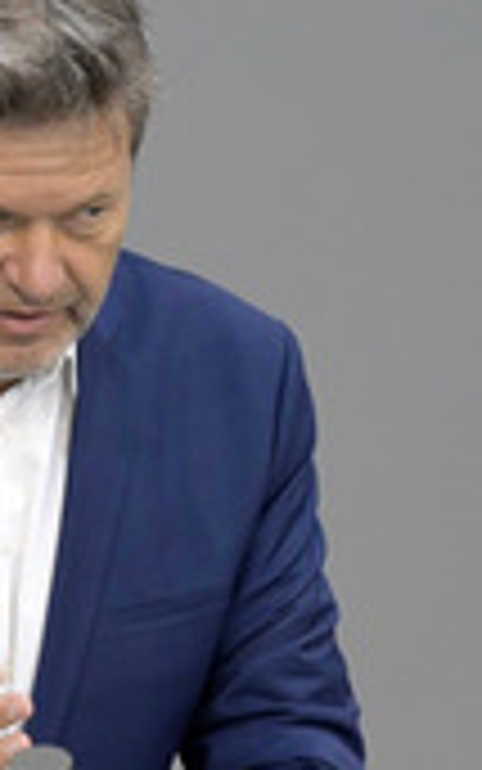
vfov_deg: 2.0
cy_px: 522
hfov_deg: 1.3
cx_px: -88
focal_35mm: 1045
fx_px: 21945
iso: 8000
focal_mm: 390
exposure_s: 1/320
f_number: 5.6
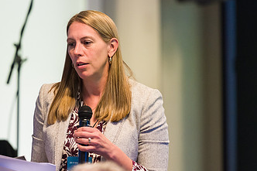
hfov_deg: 5.7
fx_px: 2561
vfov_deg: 3.8
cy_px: 74
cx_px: 89
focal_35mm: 359
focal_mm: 200
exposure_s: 1/200
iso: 3200
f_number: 3.2
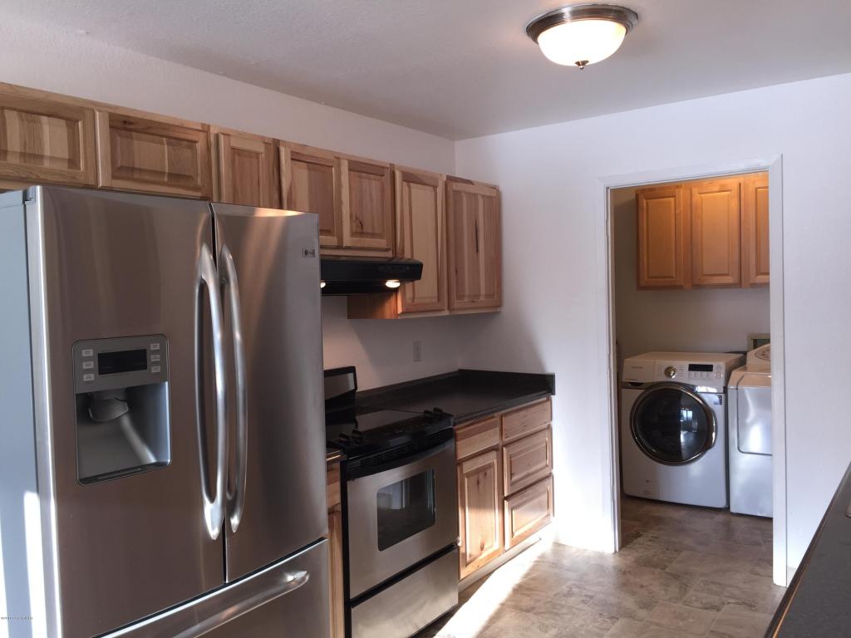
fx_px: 713
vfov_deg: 48.2
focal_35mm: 29
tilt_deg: -2.6
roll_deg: +1.8
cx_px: 426
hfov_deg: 61.7
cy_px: 319
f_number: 2.2
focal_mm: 4.15
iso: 32
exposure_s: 1/60
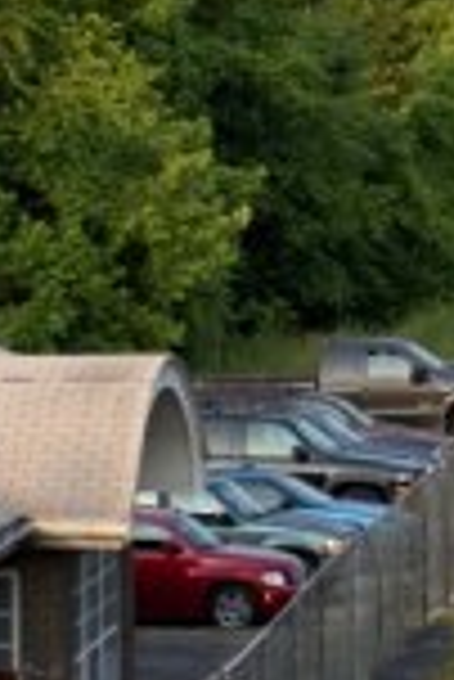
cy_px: 122
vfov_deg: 6.2
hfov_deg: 4.1
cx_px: 607
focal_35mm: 333
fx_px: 6293
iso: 200
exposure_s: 1/160
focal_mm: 75
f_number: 6.3
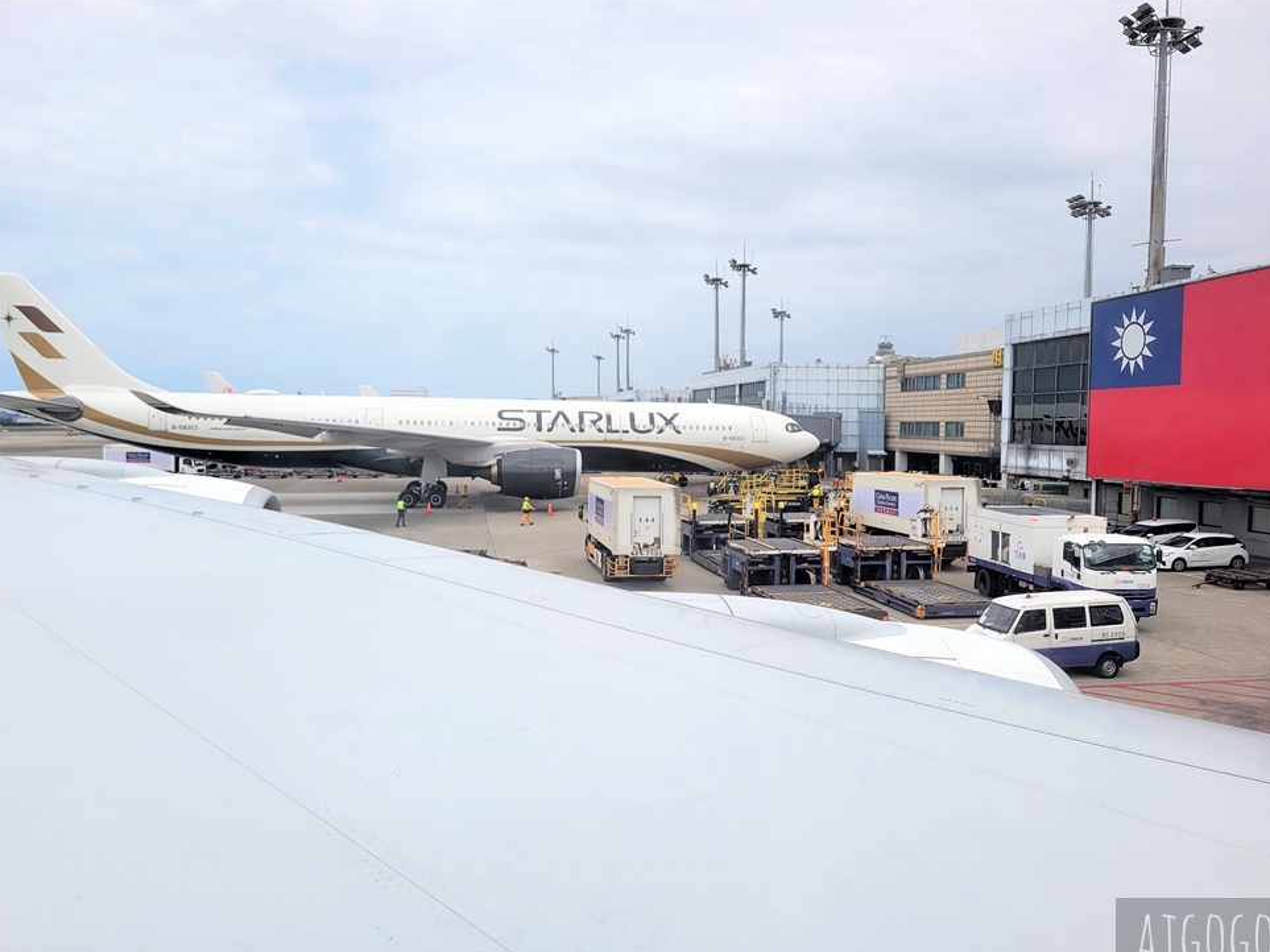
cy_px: 491
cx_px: 628
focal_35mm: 27
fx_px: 990
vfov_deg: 51.3
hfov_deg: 65.3
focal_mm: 5.4
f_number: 1.8
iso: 40
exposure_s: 1/2128
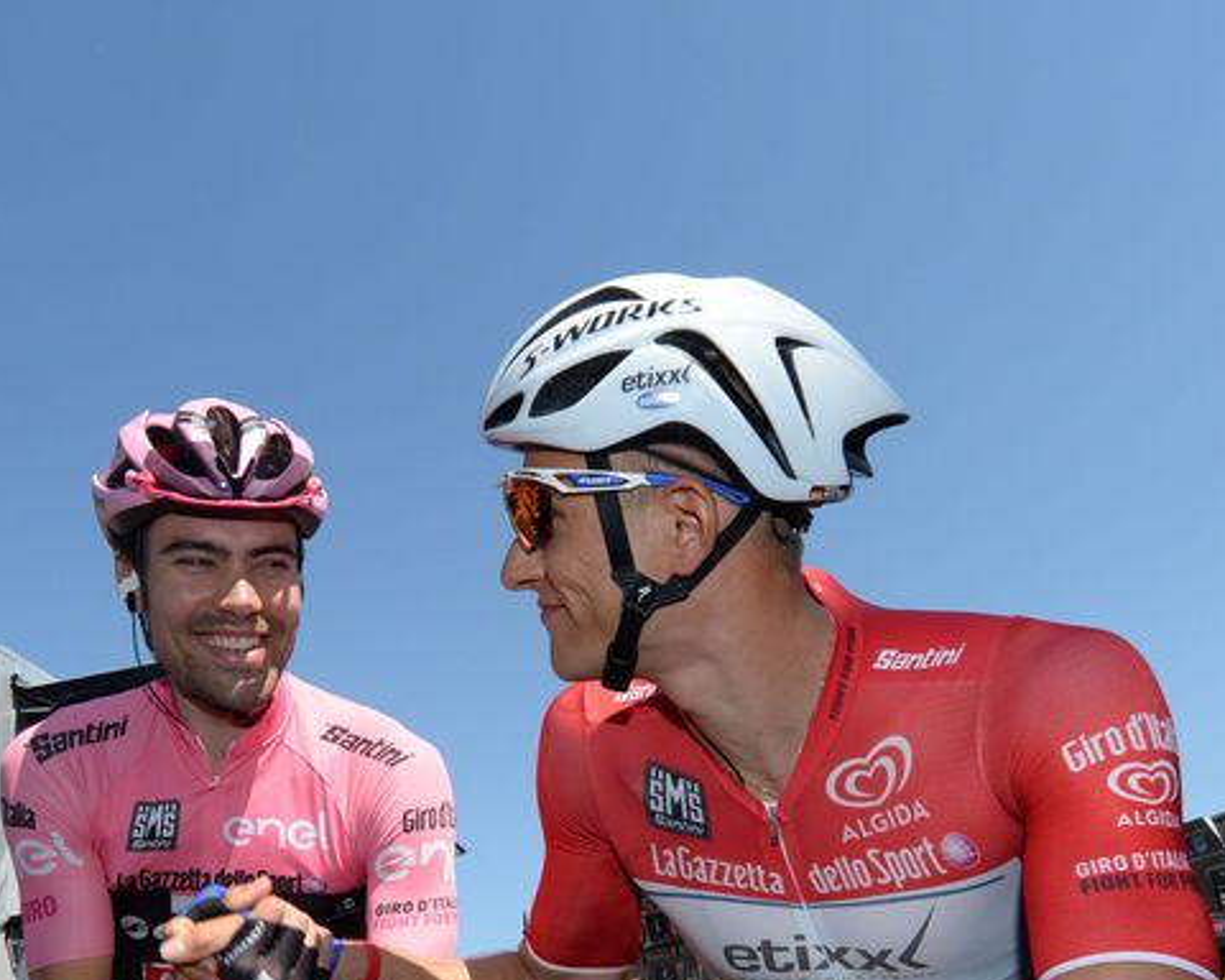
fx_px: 1088
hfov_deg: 58.5
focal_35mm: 30
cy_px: 805
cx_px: 518
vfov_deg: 45.6
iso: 200
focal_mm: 15
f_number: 11
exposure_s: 1/200
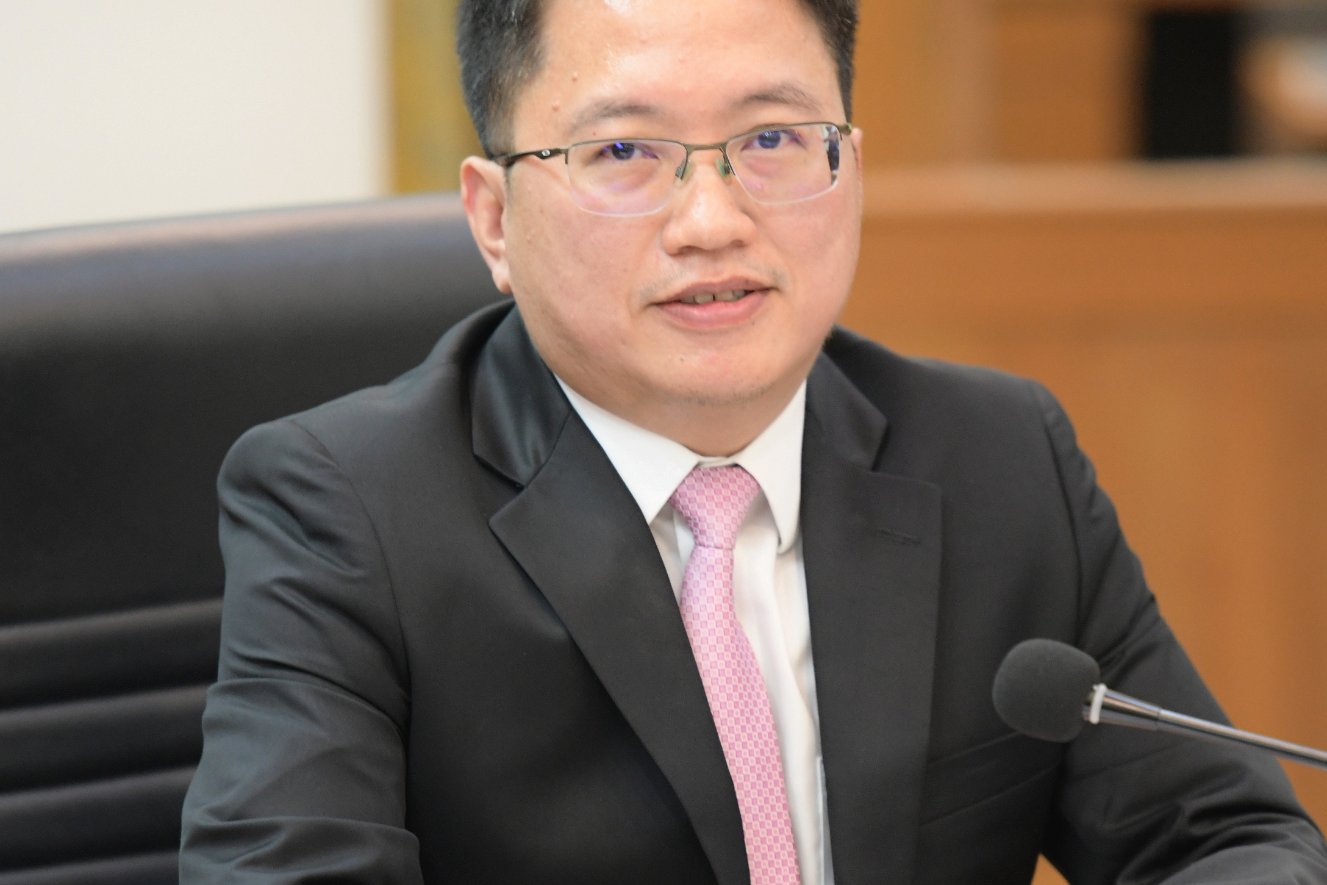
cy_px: 546
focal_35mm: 313
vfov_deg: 4.4
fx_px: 11537
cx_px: 840
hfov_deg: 6.6
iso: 1600
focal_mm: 165
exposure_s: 1/100
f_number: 2.8
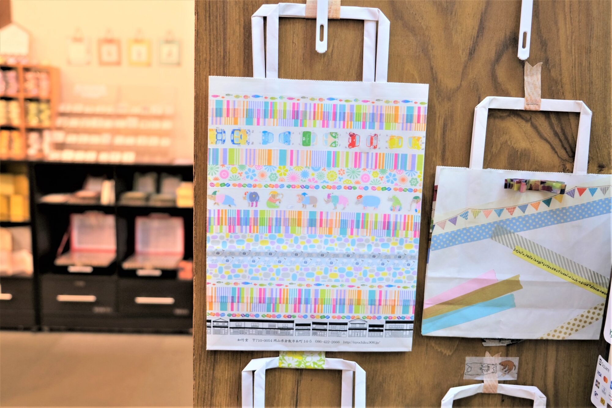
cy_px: 204
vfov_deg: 41.1
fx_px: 544
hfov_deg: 58.7
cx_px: 306
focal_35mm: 32
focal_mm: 21.4
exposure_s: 1/30
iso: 320
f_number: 3.2
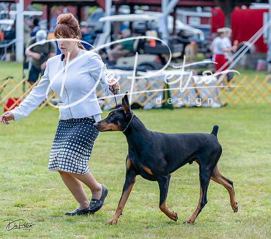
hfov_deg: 12.8
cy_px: 123
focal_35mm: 144
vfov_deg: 11.4
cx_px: 191
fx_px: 1201
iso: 100
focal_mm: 113
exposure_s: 1/500
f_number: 3.2
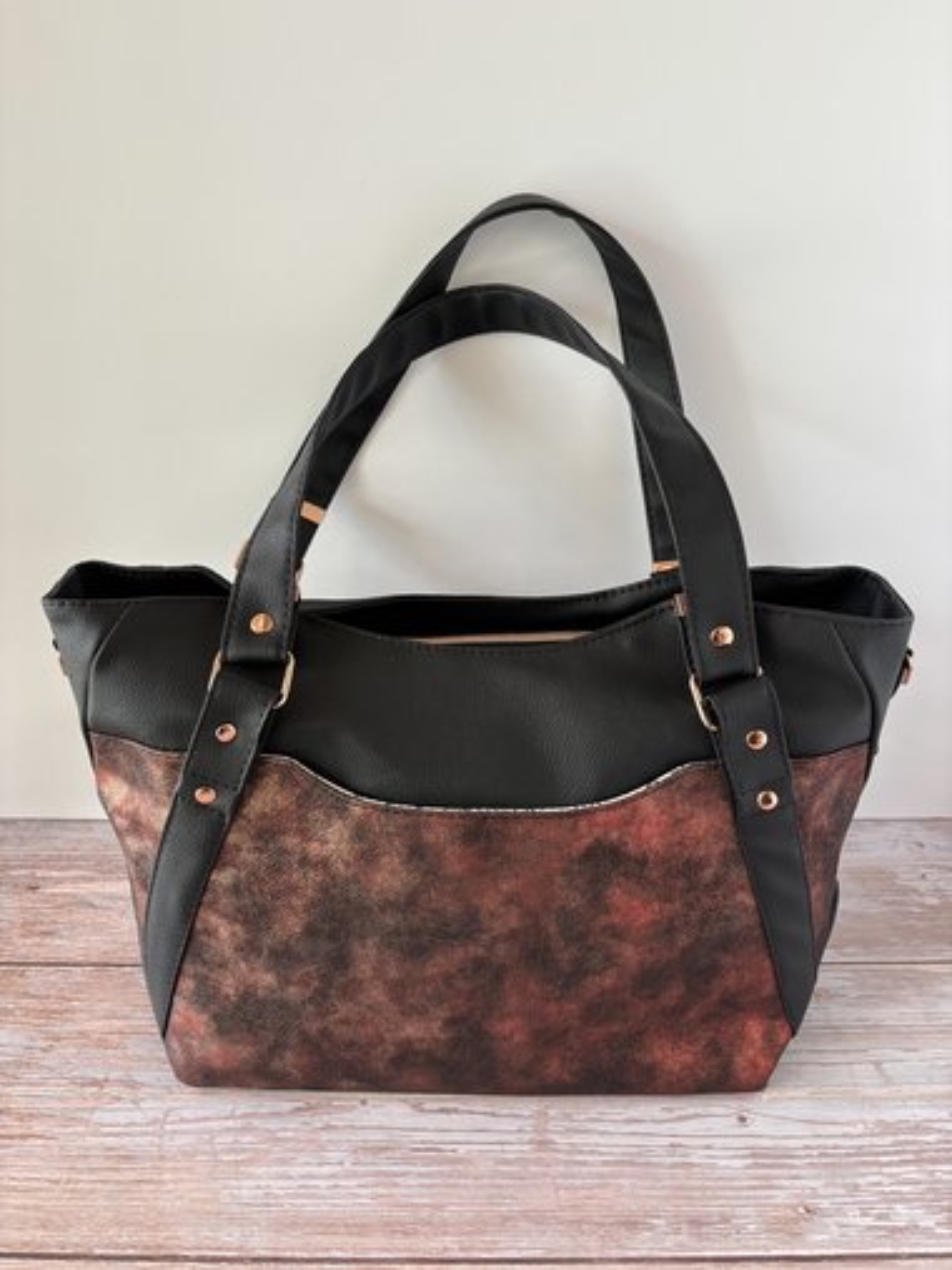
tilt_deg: -28.4
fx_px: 954
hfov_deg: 53.0
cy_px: 635
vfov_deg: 67.3
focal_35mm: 26
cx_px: 476
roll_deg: -1.0
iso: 125
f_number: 1.6
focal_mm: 5.96
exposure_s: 1/60
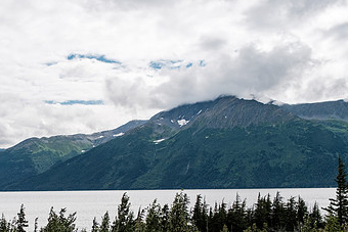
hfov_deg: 45.9
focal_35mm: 41
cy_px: 151
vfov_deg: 32.4
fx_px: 396
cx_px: 91
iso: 320
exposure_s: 1/1800
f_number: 5.6
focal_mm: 16
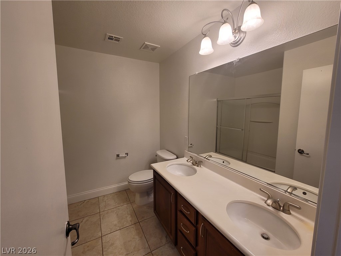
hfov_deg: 106.2
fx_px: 128
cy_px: 128
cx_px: 170
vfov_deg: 89.9
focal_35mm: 13
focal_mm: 2.2
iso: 80
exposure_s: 1/60
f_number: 2.2
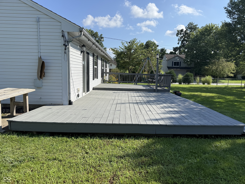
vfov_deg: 56.8
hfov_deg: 71.6
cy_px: 92
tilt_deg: -8.0
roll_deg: -1.8
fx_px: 170
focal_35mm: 24
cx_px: 122
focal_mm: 6.76
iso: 80
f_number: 1.78
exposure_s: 1/3953
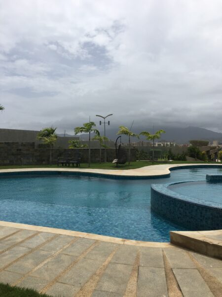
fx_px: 248
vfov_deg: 61.7
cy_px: 148
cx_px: 111
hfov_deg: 48.2
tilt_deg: +1.0
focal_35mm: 29
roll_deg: -0.2
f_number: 2.2
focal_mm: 4.15
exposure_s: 1/4049
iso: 25
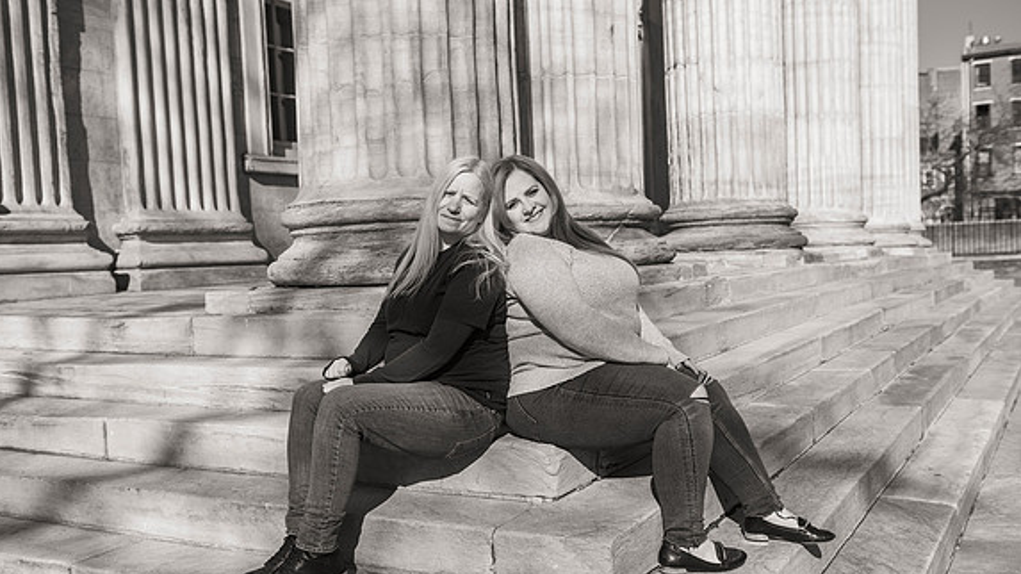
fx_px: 1029
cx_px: 513
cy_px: 311
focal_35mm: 38
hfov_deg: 52.8
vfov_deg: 31.2
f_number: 4
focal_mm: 34
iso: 250
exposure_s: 1/4000
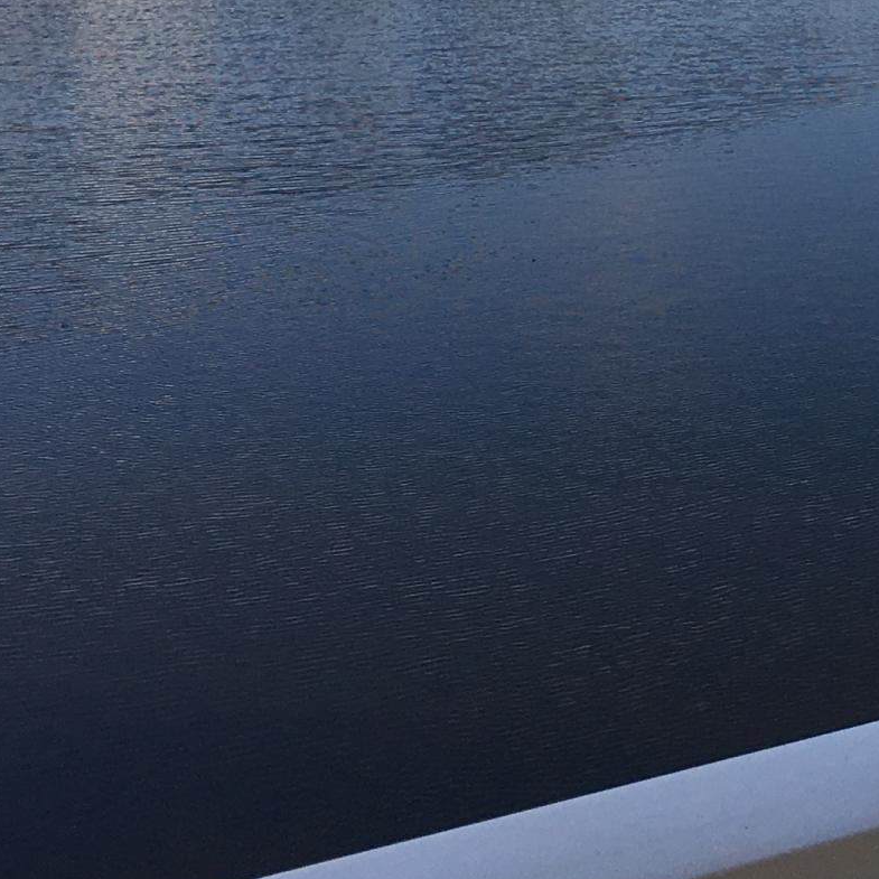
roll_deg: -0.4
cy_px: -109
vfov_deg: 17.1
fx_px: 2815
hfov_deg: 16.6
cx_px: 1207
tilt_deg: -7.7
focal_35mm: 98
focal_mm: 4.15
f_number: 2.2
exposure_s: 1/801
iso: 25
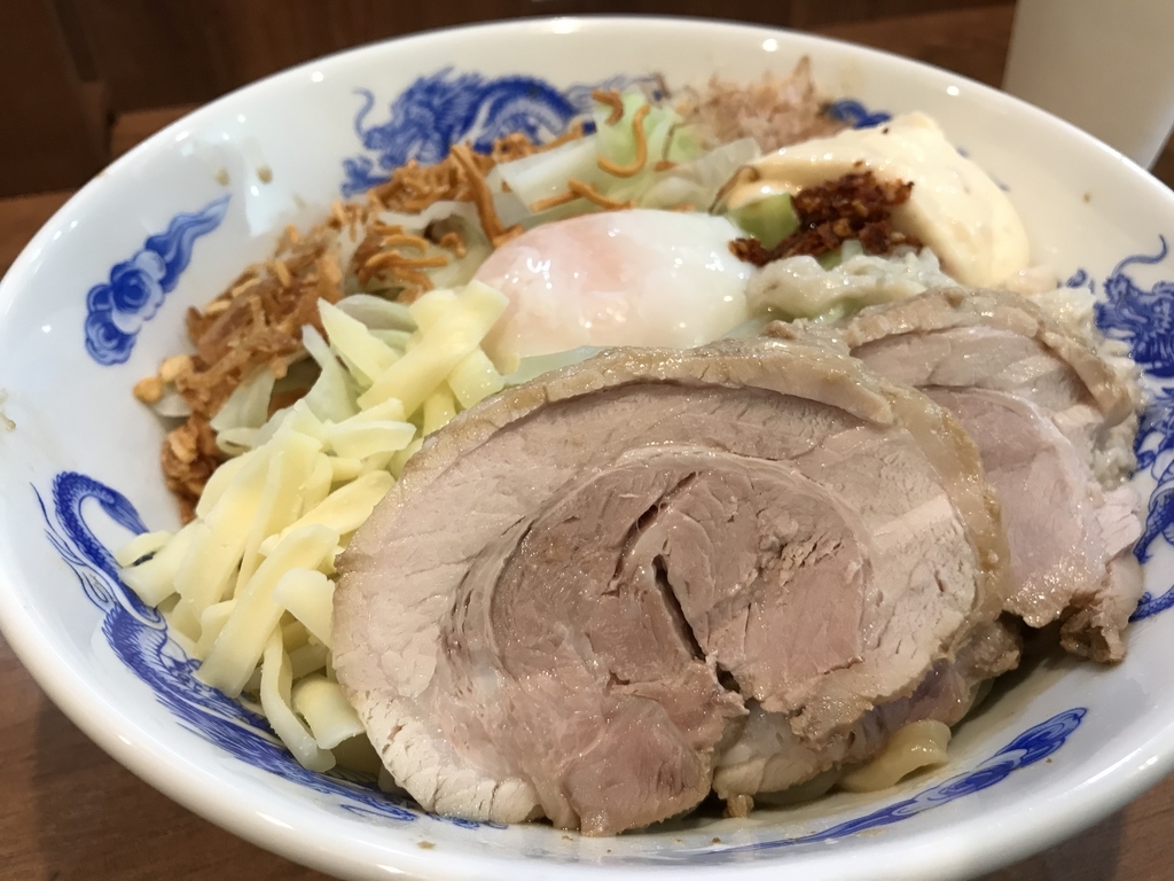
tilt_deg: -41.7
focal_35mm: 28
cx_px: 587
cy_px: 440
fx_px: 950
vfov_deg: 49.7
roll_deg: +0.5
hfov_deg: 63.4
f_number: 1.8
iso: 40
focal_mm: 3.99
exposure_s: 1/25
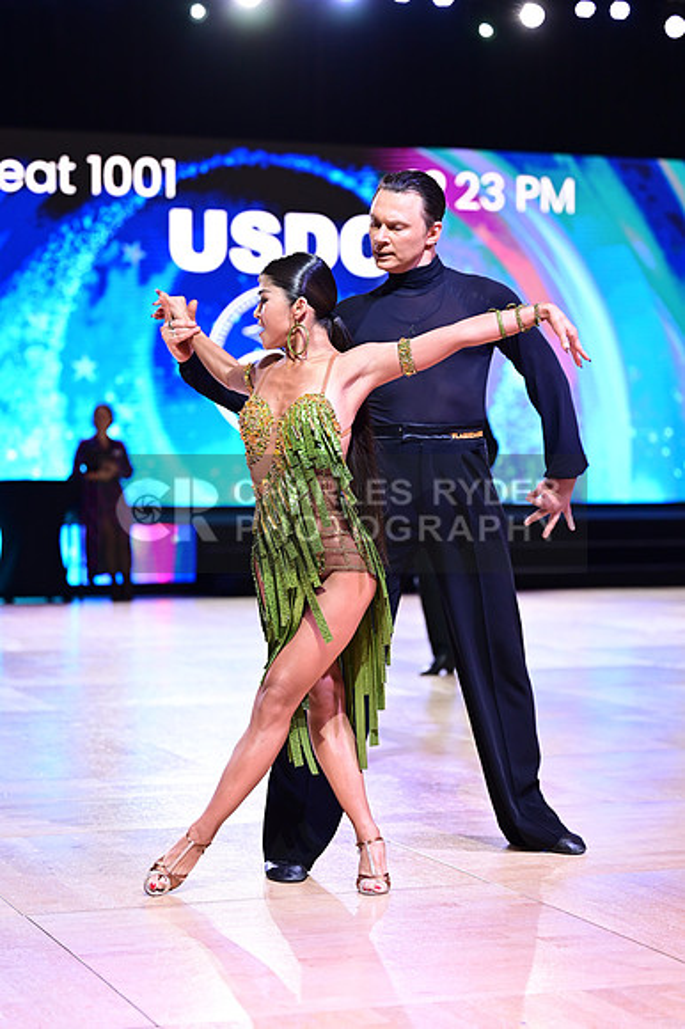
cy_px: 514
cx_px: 342
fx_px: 2286
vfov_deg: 25.4
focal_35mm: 80
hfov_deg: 17.0
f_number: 2.8
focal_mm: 80
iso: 2000
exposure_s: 1/500
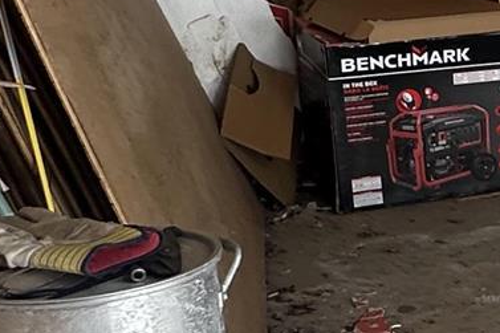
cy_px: 191
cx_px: 808
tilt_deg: -16.2
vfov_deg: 15.3
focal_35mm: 89
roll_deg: -0.2
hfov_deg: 19.2
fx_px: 1236
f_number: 2.2
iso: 40
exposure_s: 1/122
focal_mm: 2.22
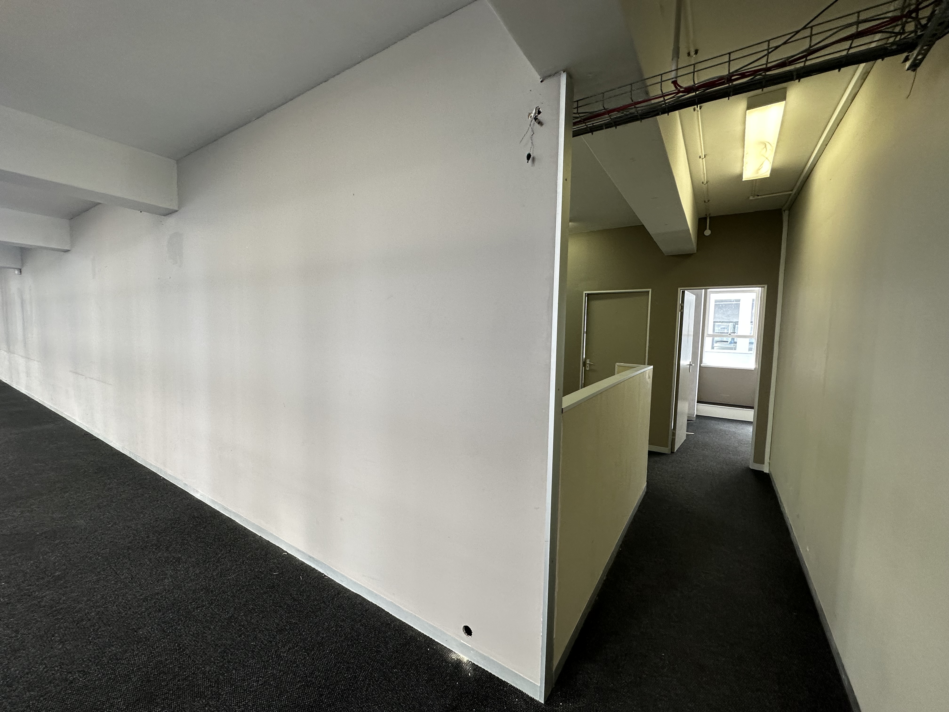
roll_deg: -2.3
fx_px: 384
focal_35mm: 14
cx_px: 474
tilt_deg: -1.3
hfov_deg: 102.1
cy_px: 356
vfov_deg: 85.7
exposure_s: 1/100
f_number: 2.2
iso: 125
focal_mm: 2.22
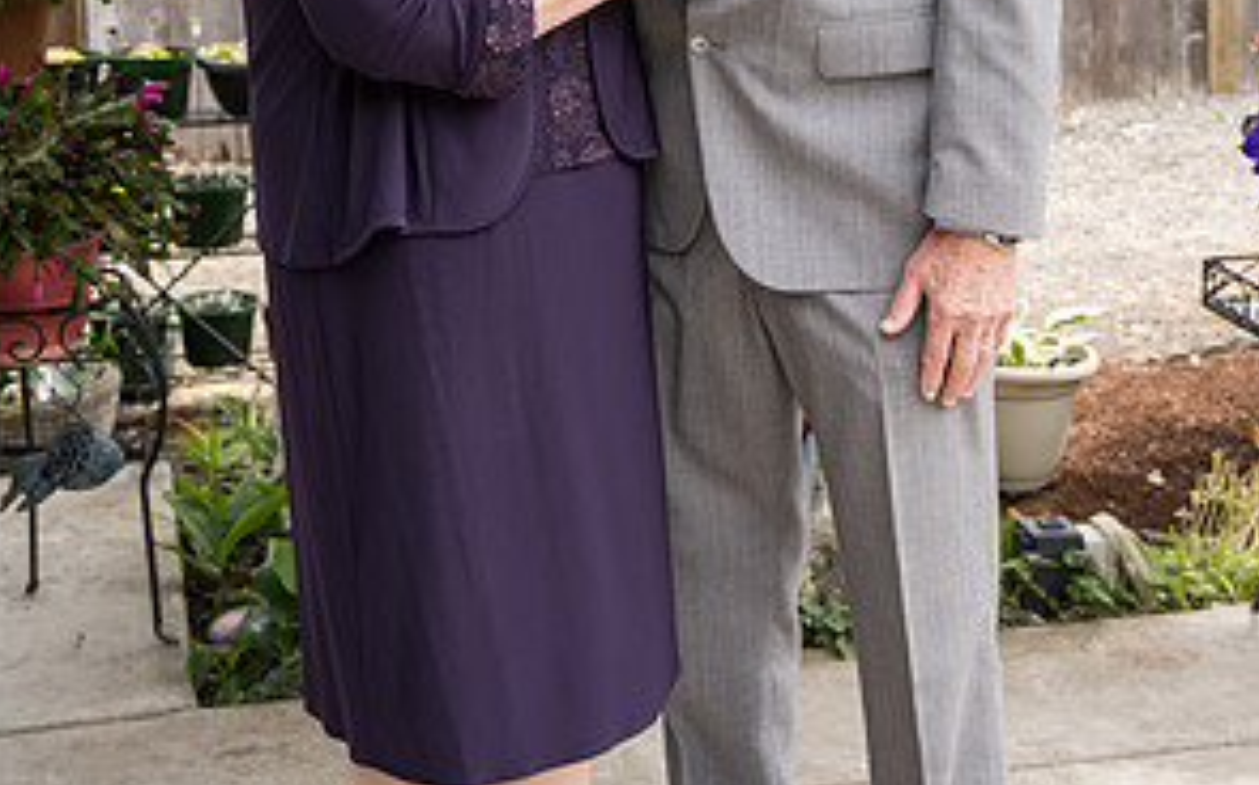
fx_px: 2400
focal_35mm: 70
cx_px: 623
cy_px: -132
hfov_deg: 29.4
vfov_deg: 17.8
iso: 400
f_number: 5
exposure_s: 1/500
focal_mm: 45
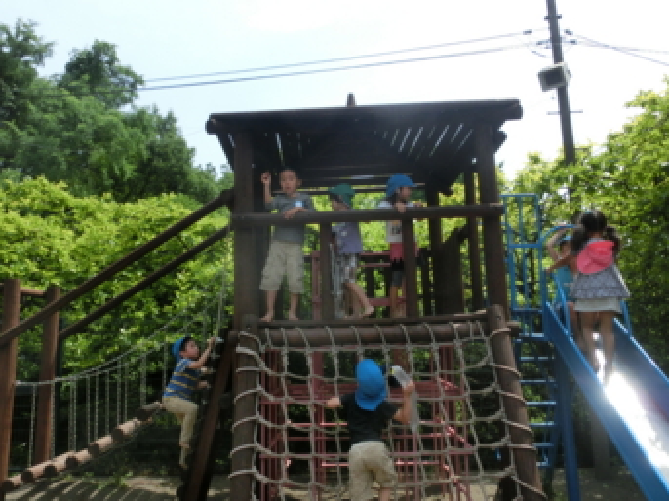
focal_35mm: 28
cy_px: 228
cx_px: 332
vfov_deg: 49.7
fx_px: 541
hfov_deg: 63.5
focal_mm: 4.24
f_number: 7.9
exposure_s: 1/160
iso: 80
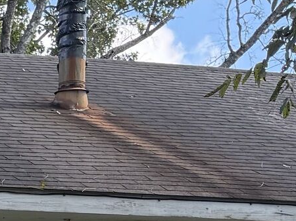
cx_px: -261
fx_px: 1402
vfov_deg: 8.6
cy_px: 429
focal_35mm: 164
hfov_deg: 11.1
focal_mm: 6.76
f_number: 1.78
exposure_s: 1/1122
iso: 100
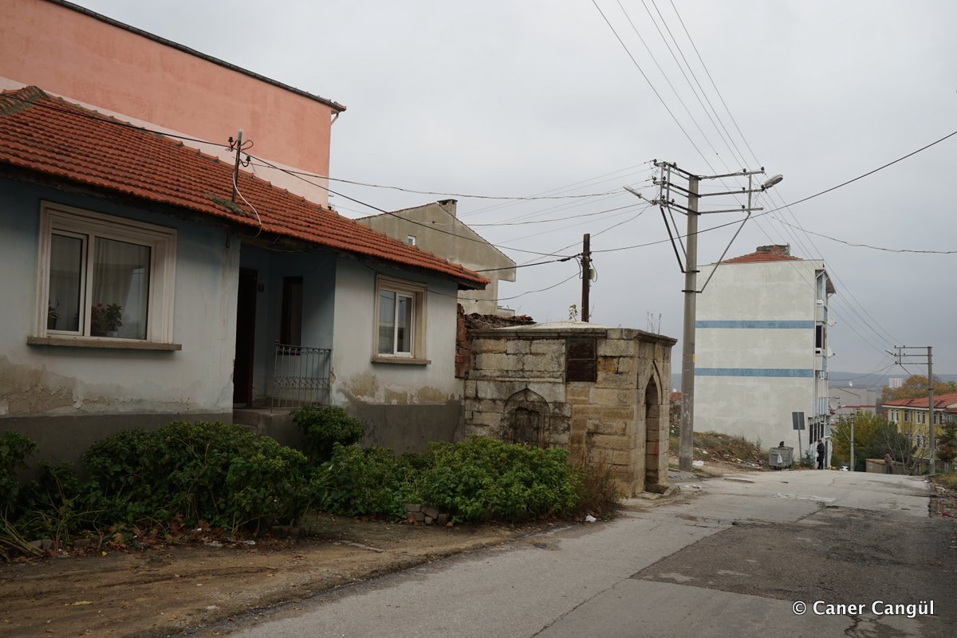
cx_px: 478
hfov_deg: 60.3
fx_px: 824
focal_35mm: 31
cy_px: 319
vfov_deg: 42.3
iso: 100
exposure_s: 1/125
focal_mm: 31
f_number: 8
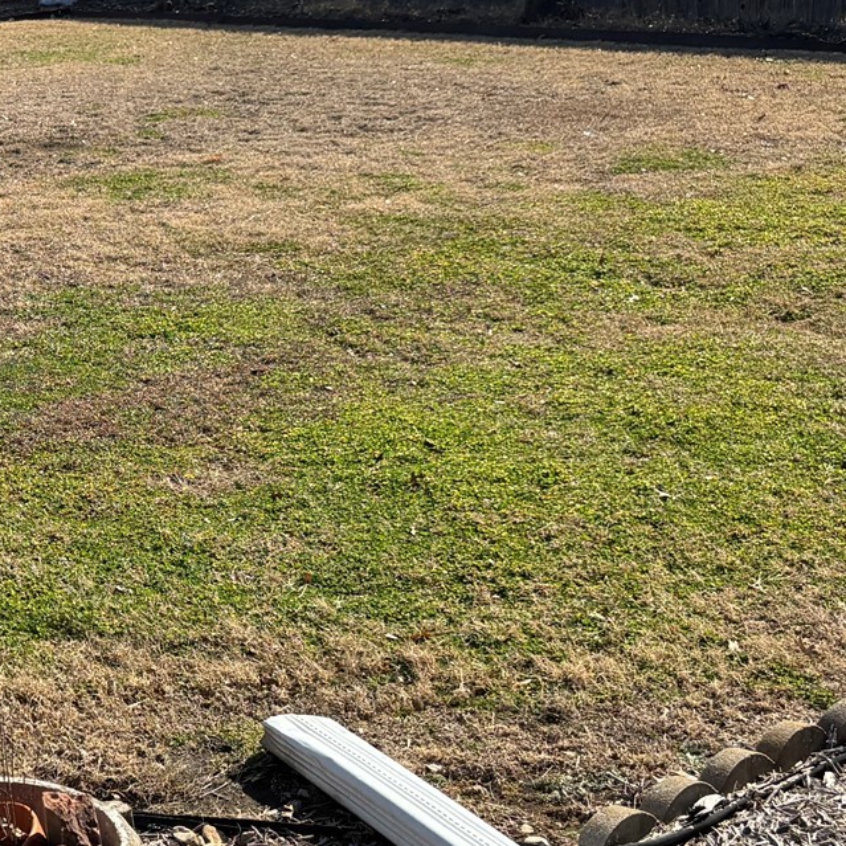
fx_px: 1908
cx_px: -184
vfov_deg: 25.0
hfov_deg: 22.9
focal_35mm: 69
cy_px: 418
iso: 50
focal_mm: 5.96
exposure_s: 1/2193
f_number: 1.6
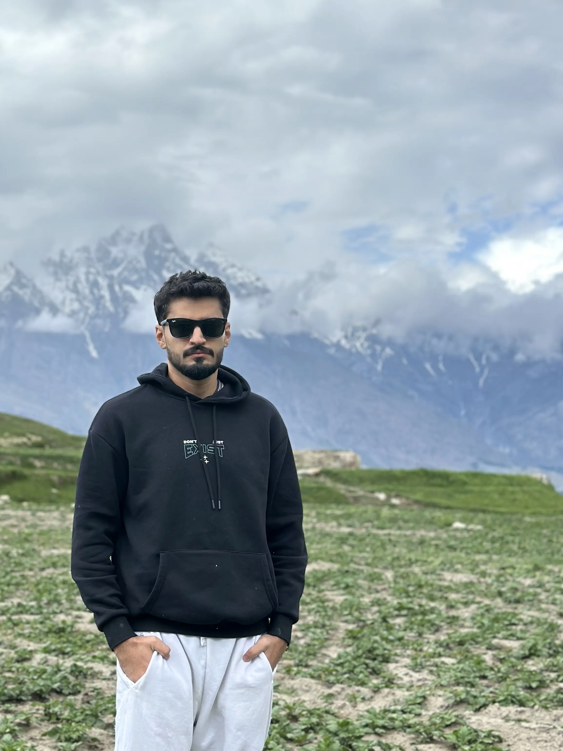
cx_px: 212
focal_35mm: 63
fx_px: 1366
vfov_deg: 30.7
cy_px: 321
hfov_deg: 23.2
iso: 80
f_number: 1.78
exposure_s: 1/1848
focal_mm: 6.86
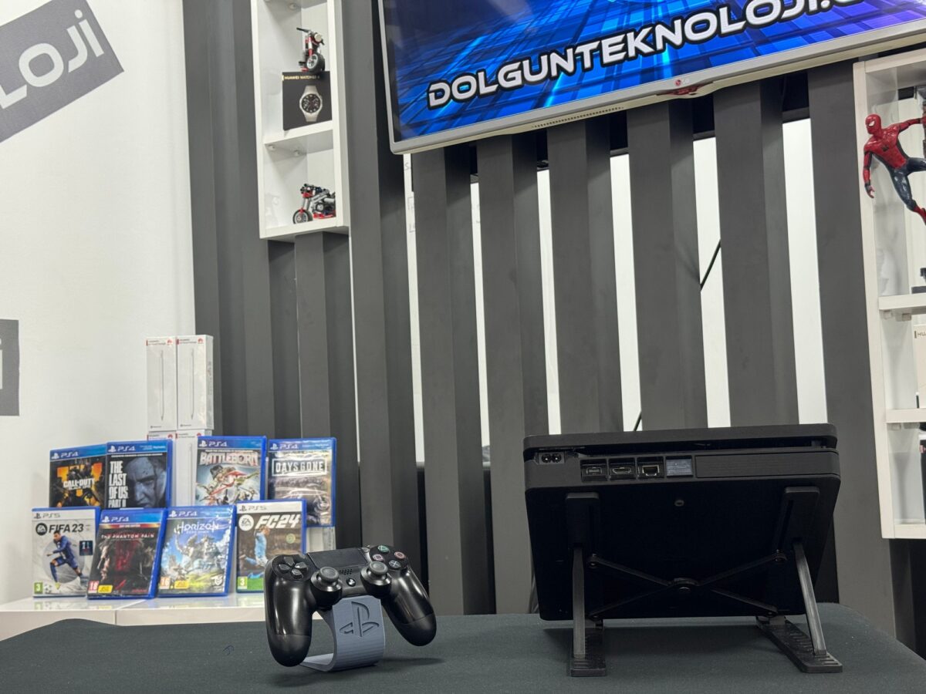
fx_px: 1284
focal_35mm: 48
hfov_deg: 39.7
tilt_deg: +3.1
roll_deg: +1.6
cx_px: 463
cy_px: 347
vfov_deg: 30.3
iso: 125
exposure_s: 1/50
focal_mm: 6.76
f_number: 1.78
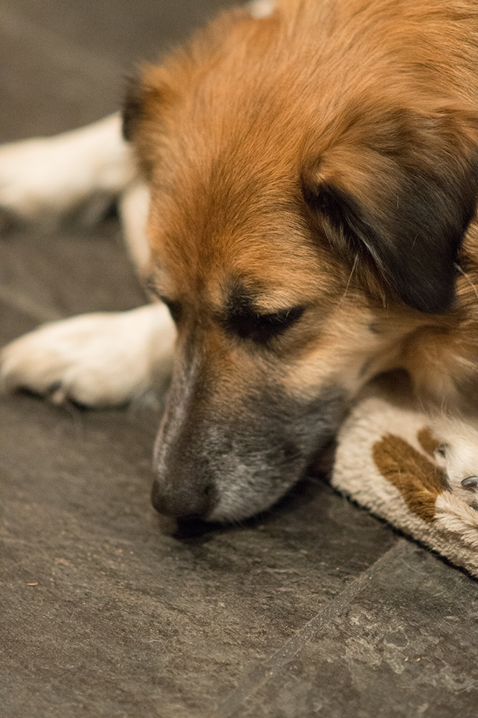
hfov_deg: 10.2
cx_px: 239
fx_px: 2690
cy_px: 359
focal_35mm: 135
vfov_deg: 15.2
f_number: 2.8
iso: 12800
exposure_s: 1/400
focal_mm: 135
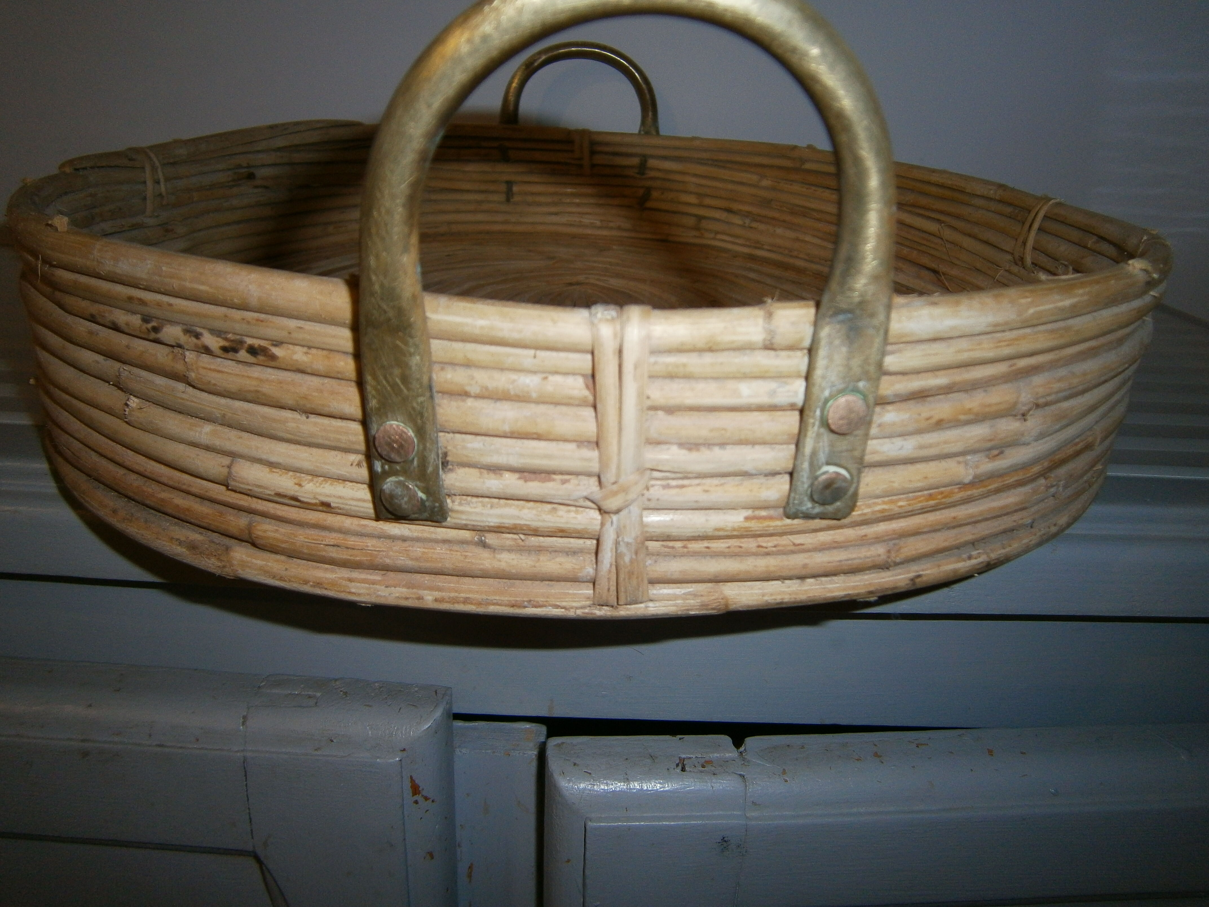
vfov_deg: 53.1
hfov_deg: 67.3
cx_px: 604
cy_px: 454
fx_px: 908
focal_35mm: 26
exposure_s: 1/30
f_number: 2.8
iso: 125
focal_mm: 4.7
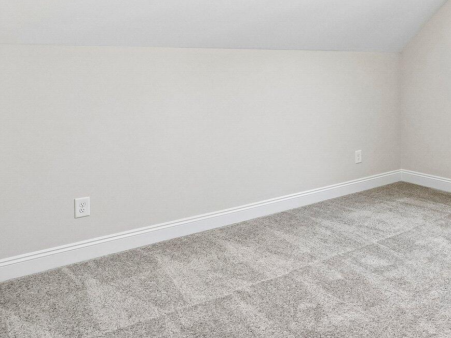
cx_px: 423
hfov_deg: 47.3
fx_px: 443
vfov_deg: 40.0
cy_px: 66
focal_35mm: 34
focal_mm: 10
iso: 400
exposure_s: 1/13
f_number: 8
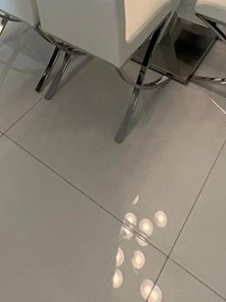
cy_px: -138
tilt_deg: -12.9
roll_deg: +0.8
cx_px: 85
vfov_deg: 28.7
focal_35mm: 46
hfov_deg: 31.4
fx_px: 401
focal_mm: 1.57
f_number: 1.8
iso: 125
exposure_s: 1/120
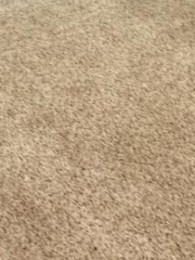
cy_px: -196
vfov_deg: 19.8
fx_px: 563
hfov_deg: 19.6
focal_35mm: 75
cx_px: 122
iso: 400
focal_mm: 2.22
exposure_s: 1/60
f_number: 2.2
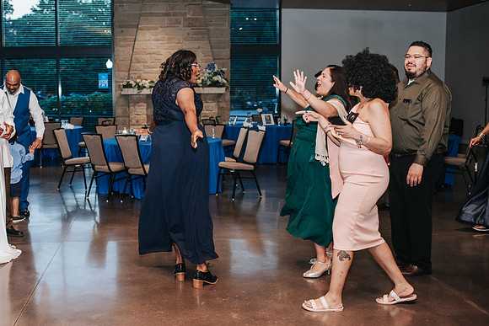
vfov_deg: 28.8
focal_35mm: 47
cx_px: 164
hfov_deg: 41.5
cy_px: 160
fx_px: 636
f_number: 2.8
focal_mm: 35
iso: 1000
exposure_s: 1/160
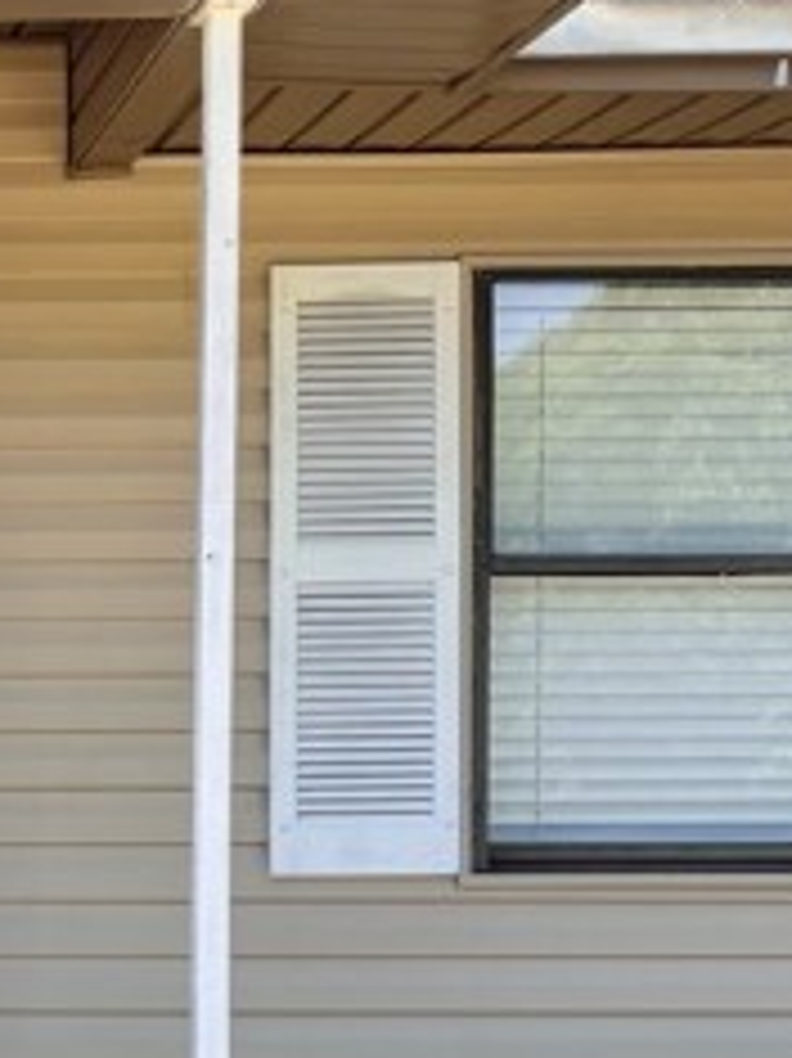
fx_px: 2595
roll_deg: -1.3
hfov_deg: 15.9
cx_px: -400
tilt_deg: -3.0
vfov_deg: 22.6
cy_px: 882
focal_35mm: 85
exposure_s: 1/831
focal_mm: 5.96
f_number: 1.6
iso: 50
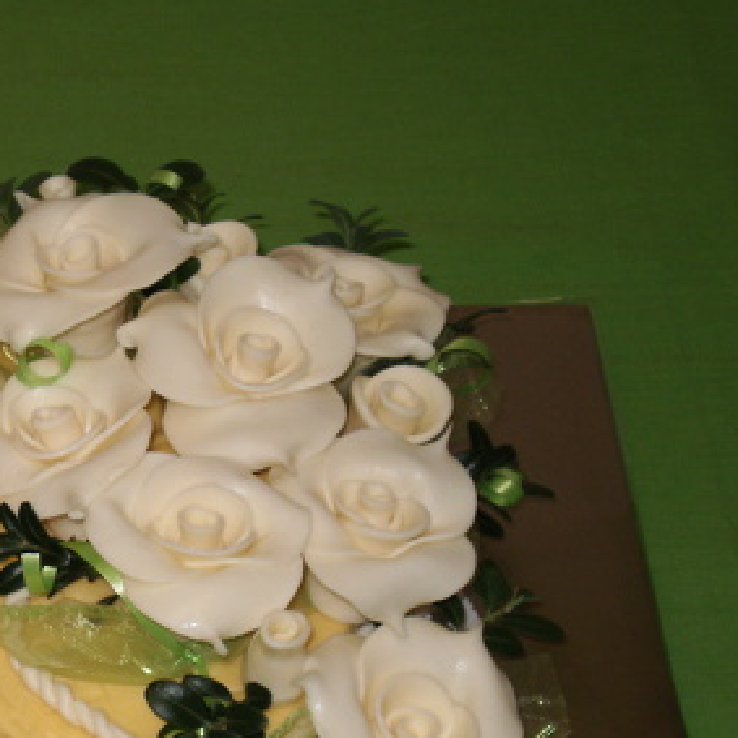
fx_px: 2991
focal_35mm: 124
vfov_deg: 14.0
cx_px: -55
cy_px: 553
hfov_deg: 13.8
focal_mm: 10.3
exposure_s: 1/40
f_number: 4.2
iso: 100
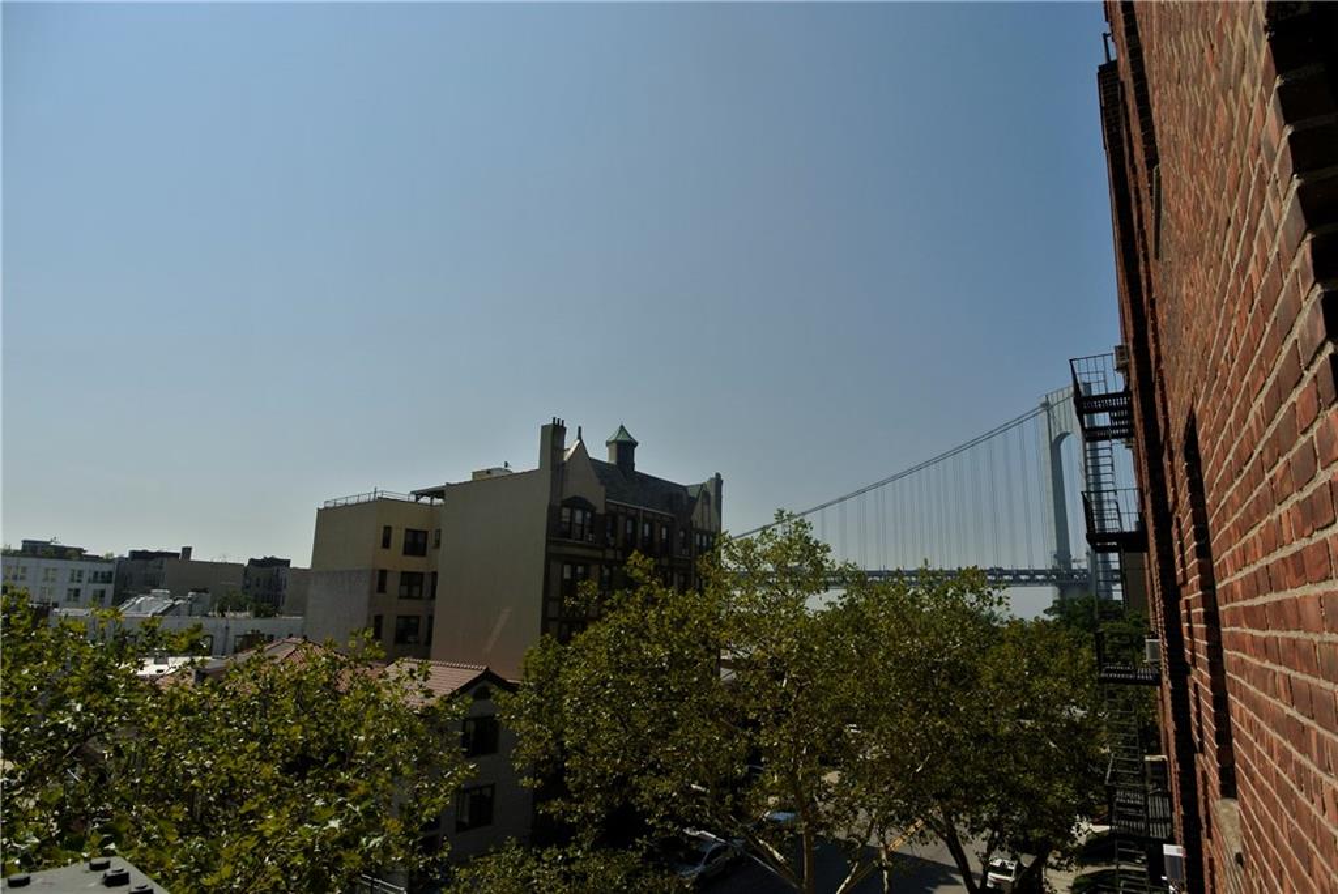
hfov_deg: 90.0
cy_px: 447
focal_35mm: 18
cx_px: 669
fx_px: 669
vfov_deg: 67.5
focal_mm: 6.7
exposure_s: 1/1250
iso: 100
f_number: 6.3
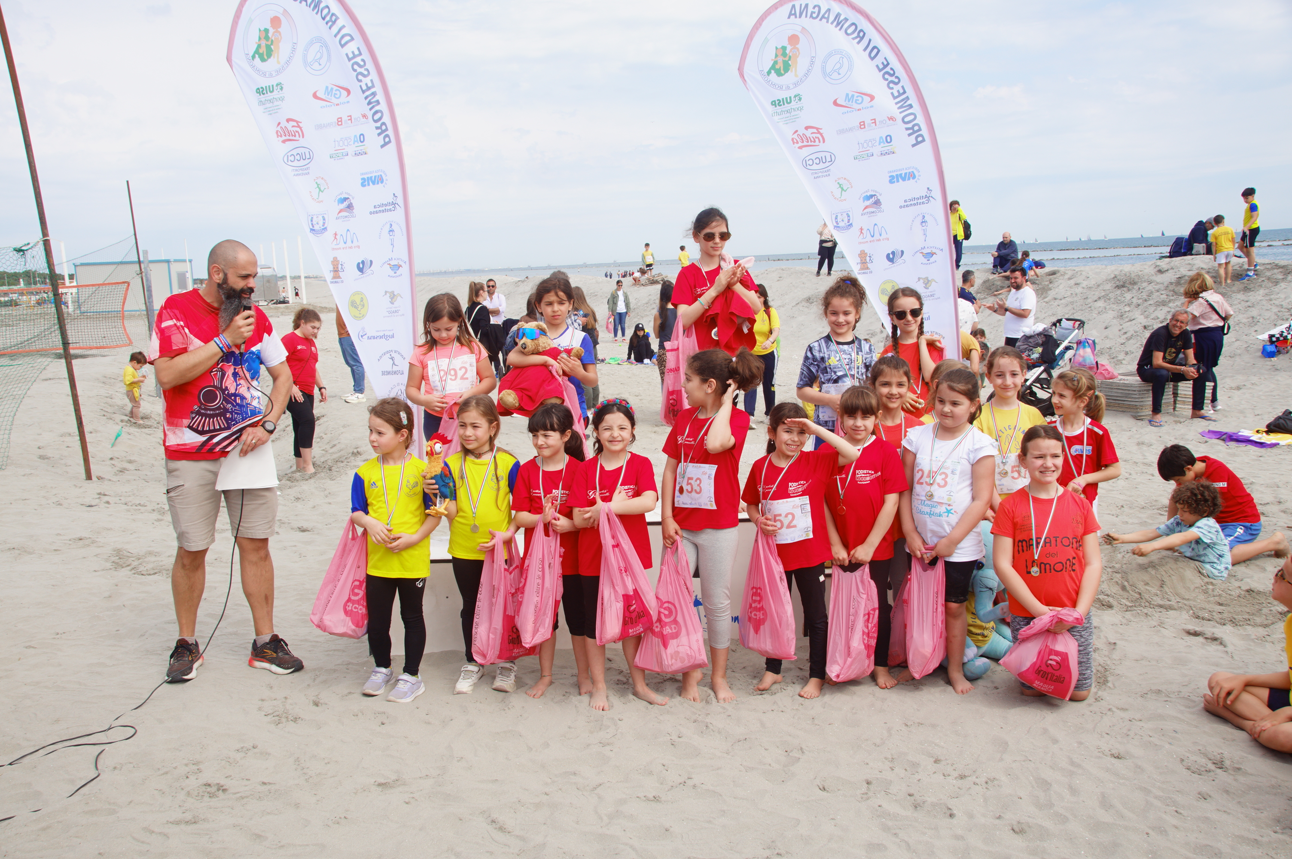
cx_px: 646
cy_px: 430
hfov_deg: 57.3
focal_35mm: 33
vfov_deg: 39.9
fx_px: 1183
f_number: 9
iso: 100
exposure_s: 1/125
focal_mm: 22
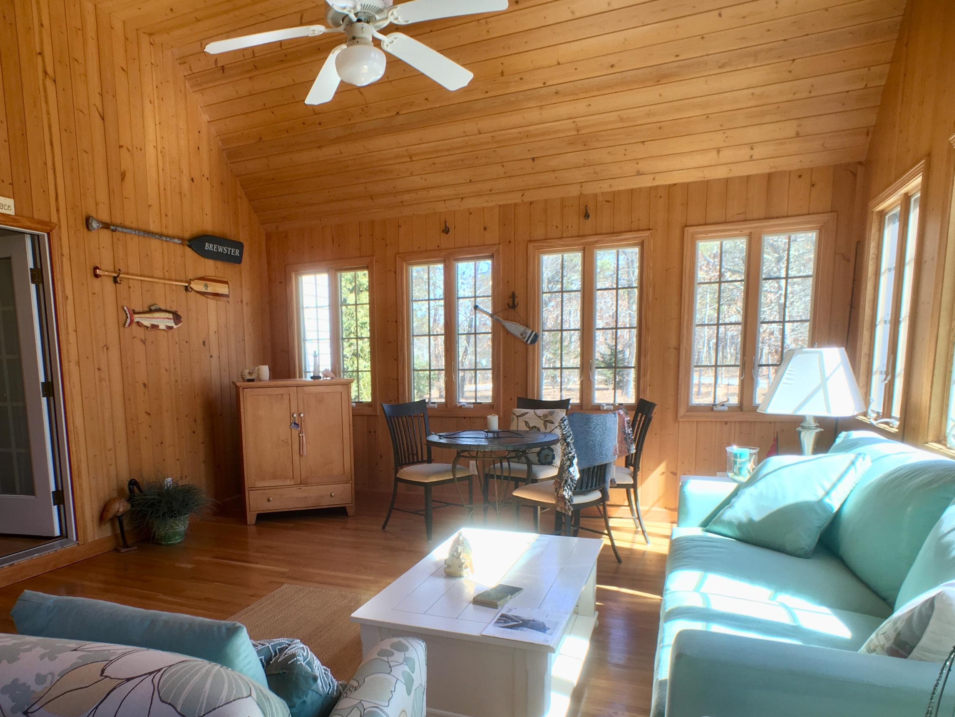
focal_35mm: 38
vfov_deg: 37.4
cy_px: 466
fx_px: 1048
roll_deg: +1.2
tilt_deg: -7.8
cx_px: 360
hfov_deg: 48.5
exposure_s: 1/40
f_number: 2.2
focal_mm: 4.15
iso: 25
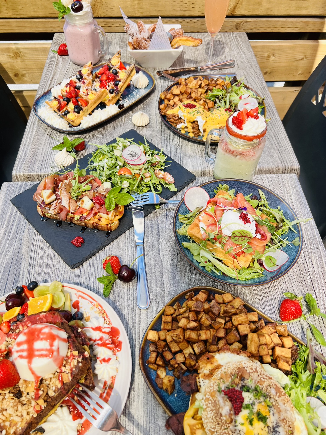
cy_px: 218
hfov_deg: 53.1
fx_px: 326
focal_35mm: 26
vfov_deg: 67.3
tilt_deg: -53.1
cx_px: 163
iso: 50
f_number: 1.5
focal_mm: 5.7
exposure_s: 1/1196
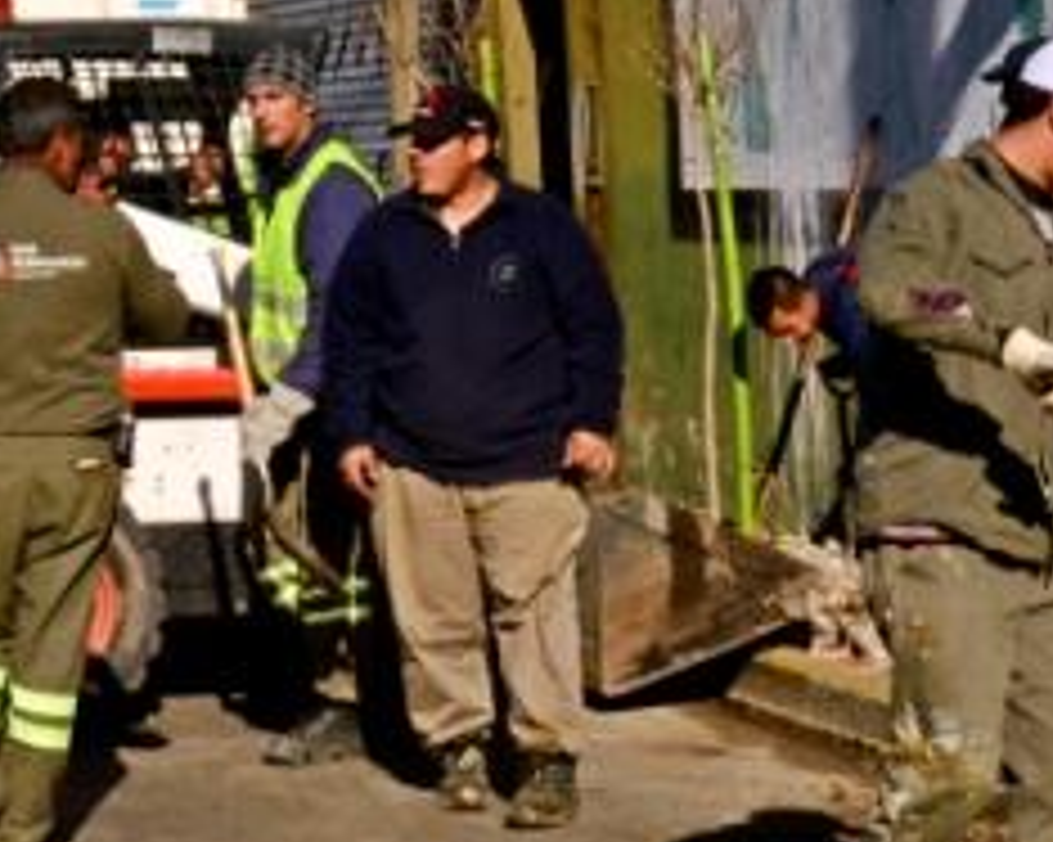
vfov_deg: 11.0
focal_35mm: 140
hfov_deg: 13.8
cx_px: 500
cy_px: 430
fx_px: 4361
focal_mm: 52
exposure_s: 1/250
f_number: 32
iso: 800
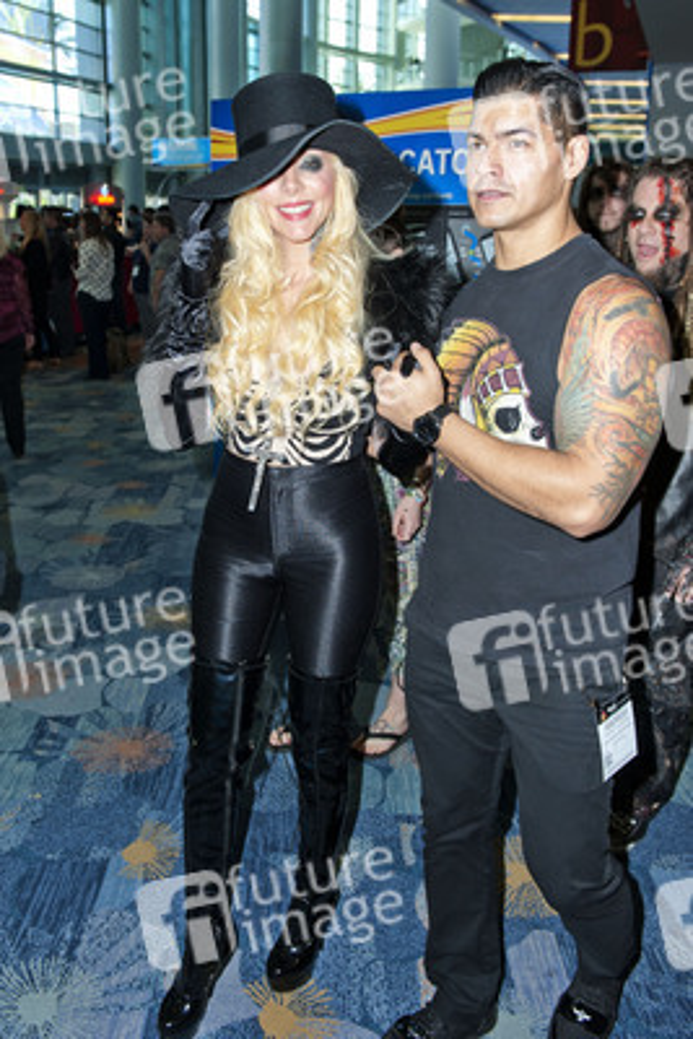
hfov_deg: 45.0
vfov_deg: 63.6
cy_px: 520
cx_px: 346
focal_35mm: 29
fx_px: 837
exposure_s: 1/320
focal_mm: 29
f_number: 5
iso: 500
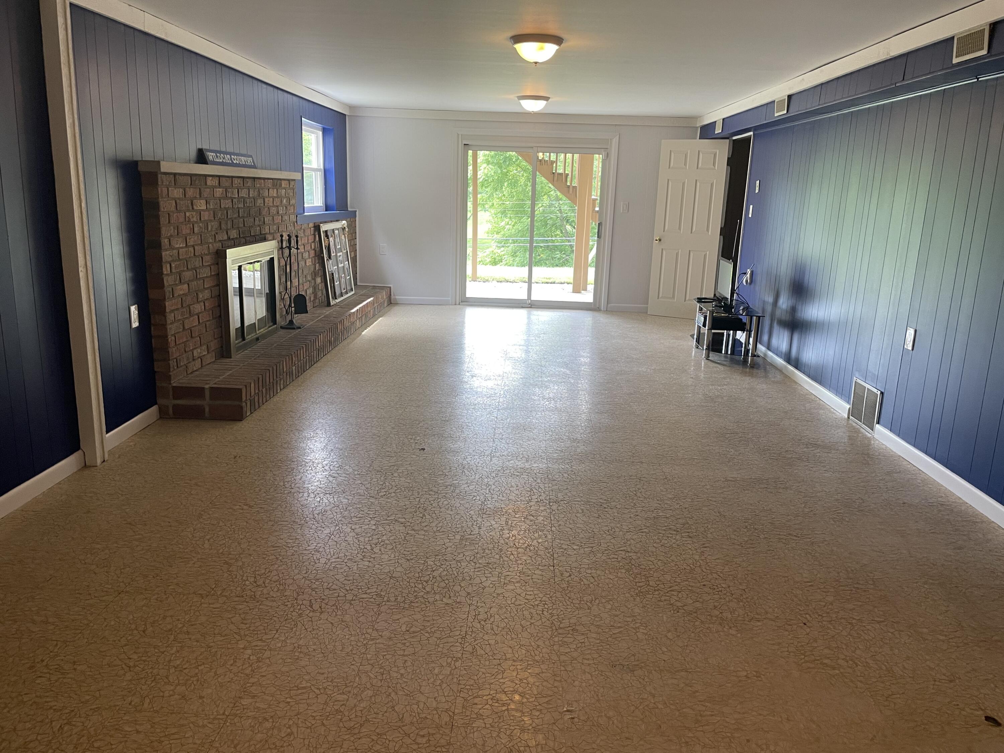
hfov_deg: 67.3
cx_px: 502
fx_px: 754
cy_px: 376
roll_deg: -1.7
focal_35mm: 26
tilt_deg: -12.6
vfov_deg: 53.1
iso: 80
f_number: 1.6
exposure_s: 1/60
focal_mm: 4.2
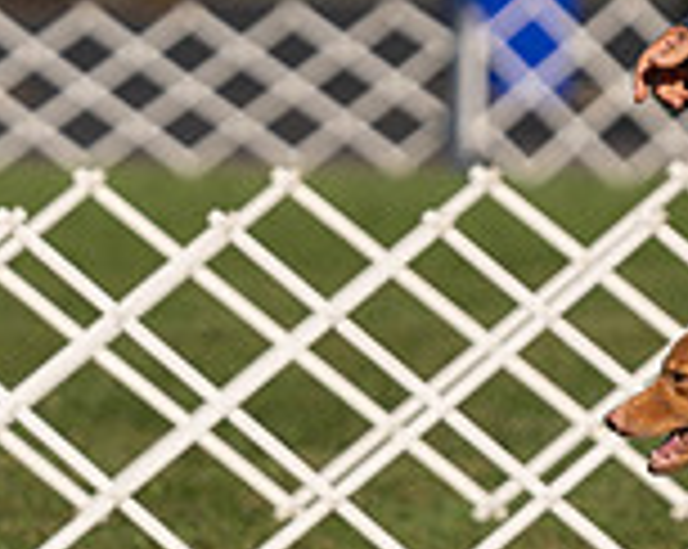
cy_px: -9
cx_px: 749
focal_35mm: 830
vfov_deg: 1.9
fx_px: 16879
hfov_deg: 2.3
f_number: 3.2
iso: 100
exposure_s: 1/2500
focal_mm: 200
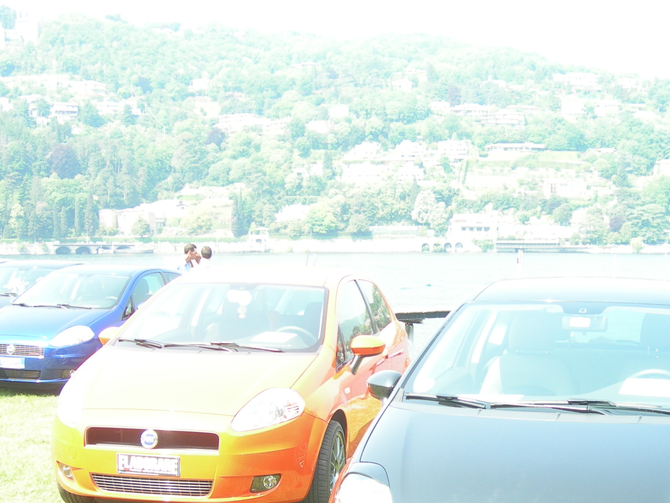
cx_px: 443
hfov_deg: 29.6
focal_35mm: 65
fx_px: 1258
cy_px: 361
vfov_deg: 22.4
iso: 50
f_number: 2.8
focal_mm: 7.8
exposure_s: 1/135
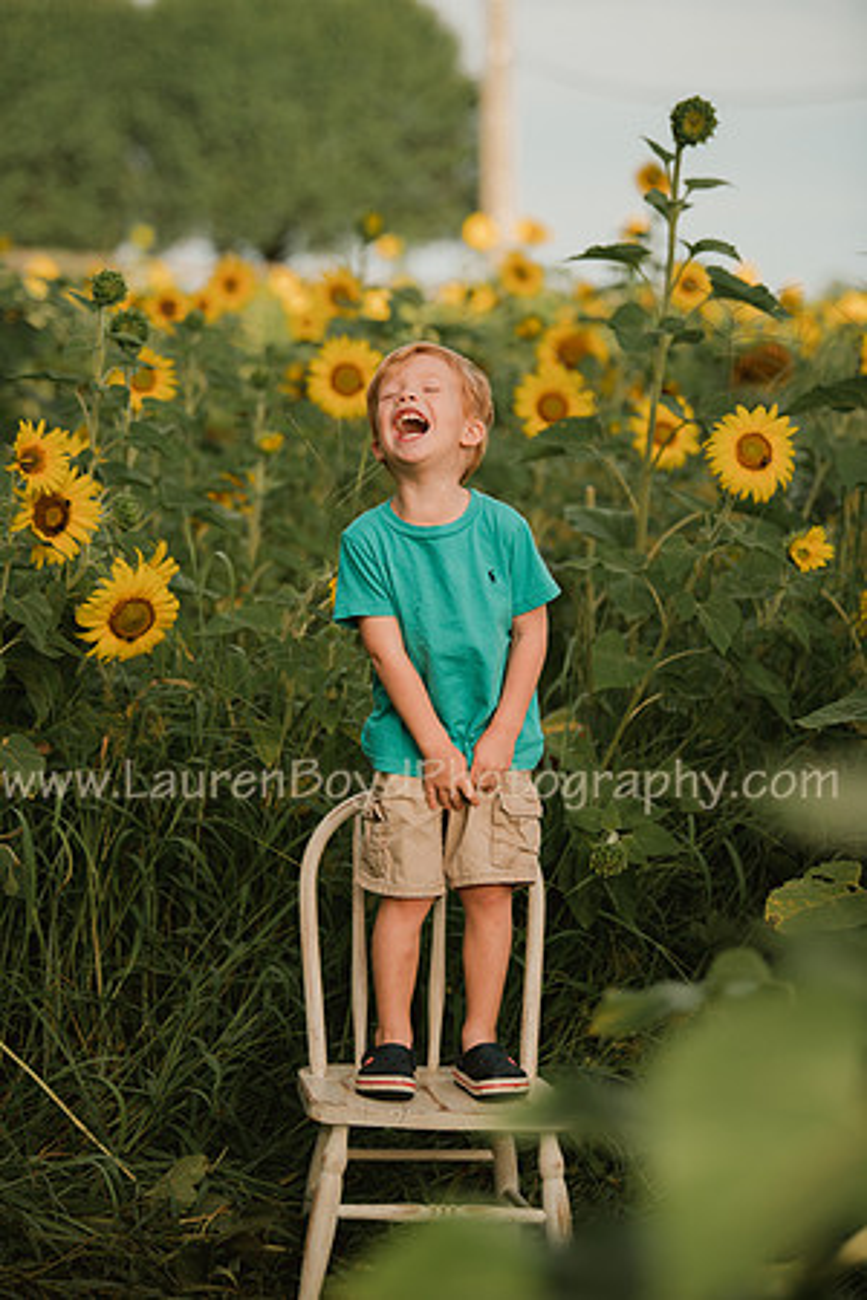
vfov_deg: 18.6
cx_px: 434
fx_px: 3973
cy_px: 650
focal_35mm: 110
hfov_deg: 12.5
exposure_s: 1/400
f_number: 2.8
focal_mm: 110
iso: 100
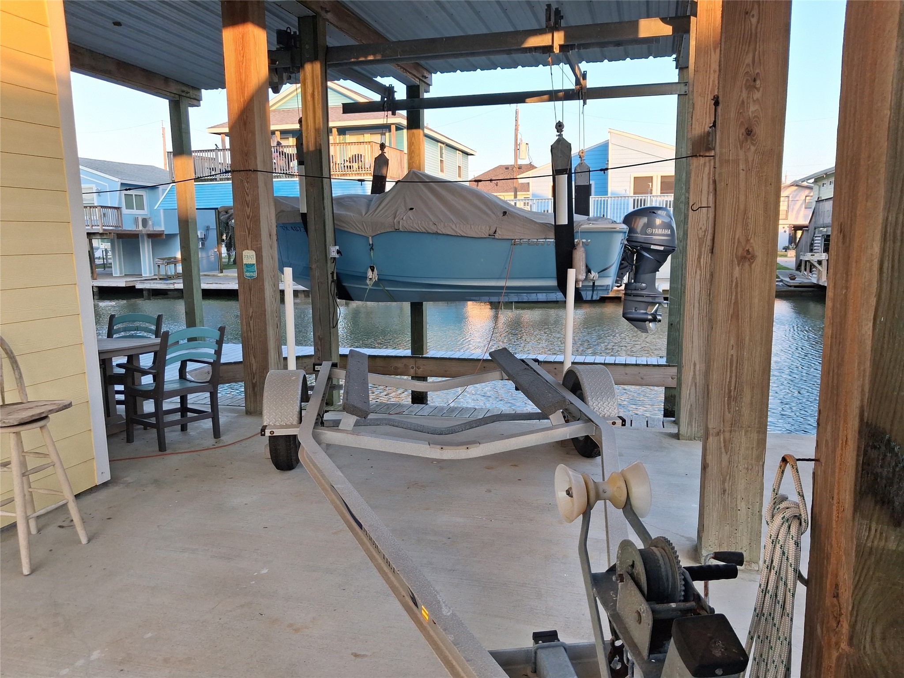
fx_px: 705
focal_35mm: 27
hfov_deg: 65.3
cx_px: 452
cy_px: 339
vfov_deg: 51.4
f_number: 1.8
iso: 40
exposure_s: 1/120
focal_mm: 4
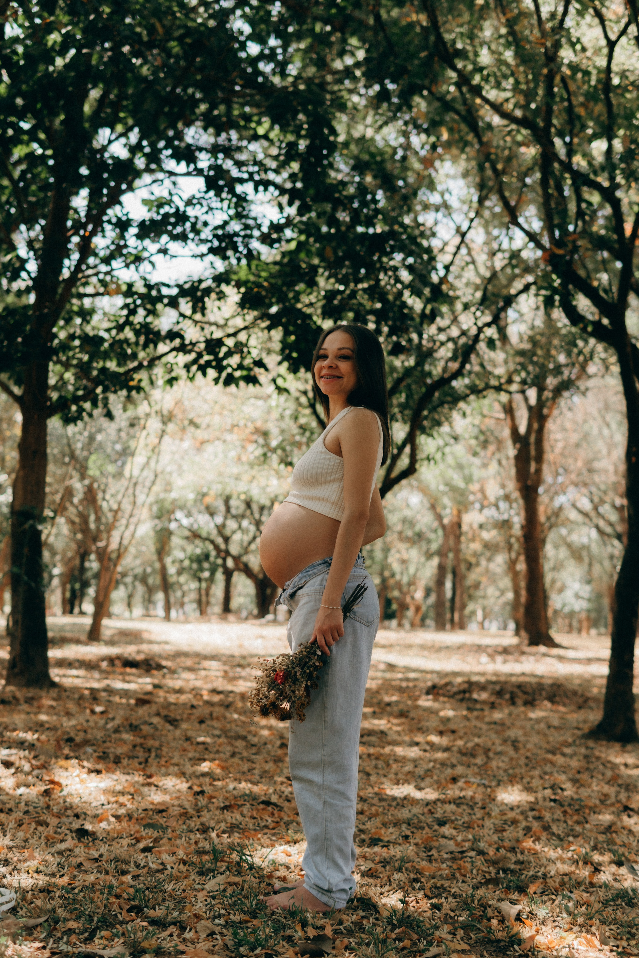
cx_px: 320
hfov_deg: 29.9
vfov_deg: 43.6
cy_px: 479
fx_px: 1198
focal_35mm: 45
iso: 100
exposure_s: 1/320
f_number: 2
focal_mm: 30
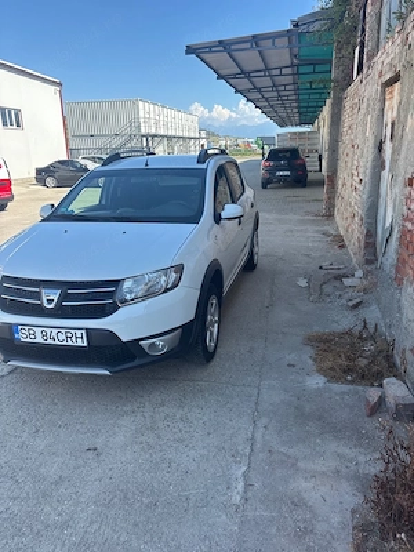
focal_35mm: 26
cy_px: 276
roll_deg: +1.3
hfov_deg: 53.1
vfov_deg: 67.3
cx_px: 207
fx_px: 415
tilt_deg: -17.3
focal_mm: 5.96
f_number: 1.6
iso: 50
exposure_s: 1/1381
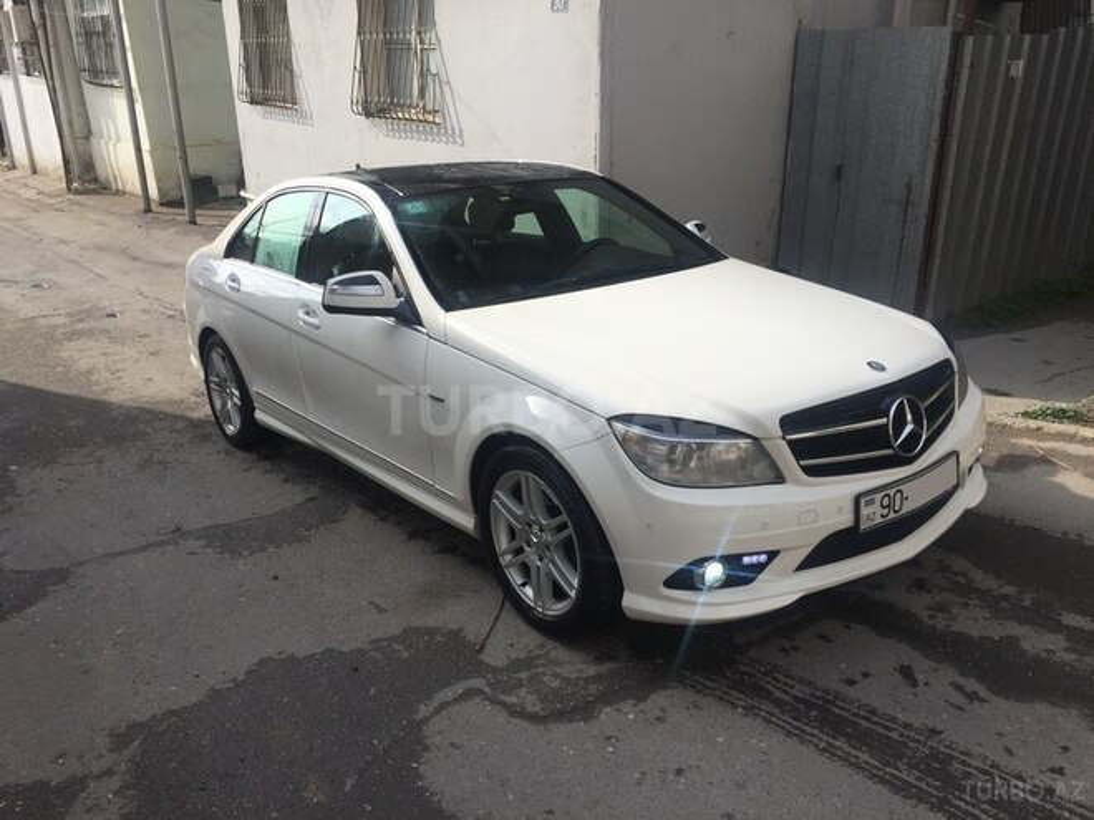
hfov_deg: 61.7
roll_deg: -0.1
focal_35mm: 29
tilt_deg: -21.4
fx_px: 917
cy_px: 410
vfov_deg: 48.2
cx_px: 547
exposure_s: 1/1582
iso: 32
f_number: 2.2
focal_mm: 4.15
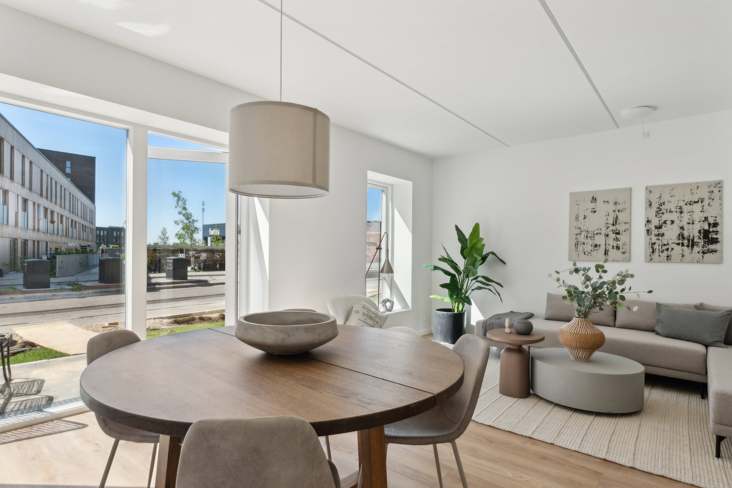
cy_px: 244
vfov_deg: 61.3
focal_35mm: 20
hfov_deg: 83.3
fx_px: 412
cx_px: 366
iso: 200
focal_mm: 13.5
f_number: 8
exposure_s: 1/100
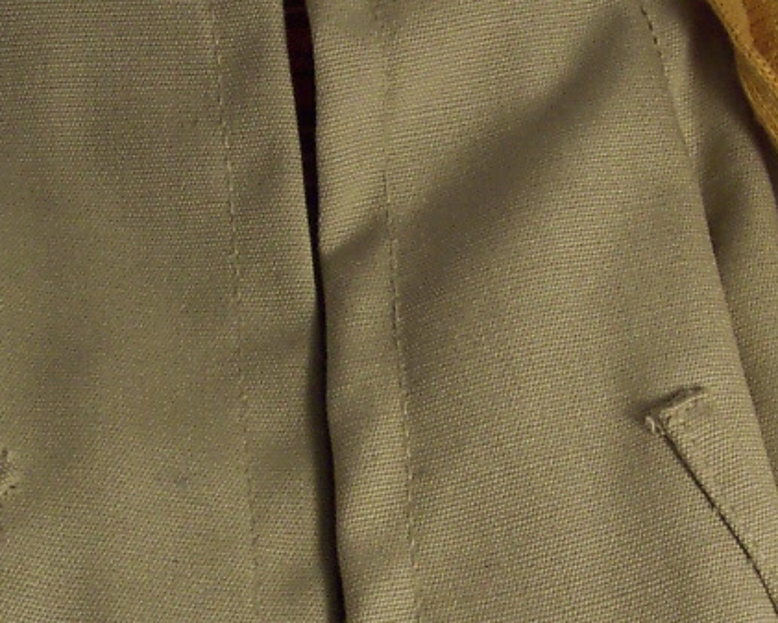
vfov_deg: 14.9
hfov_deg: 18.6
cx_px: 506
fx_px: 2372
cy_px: 423
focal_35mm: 103
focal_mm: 5.6
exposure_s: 1/250
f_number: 2.8
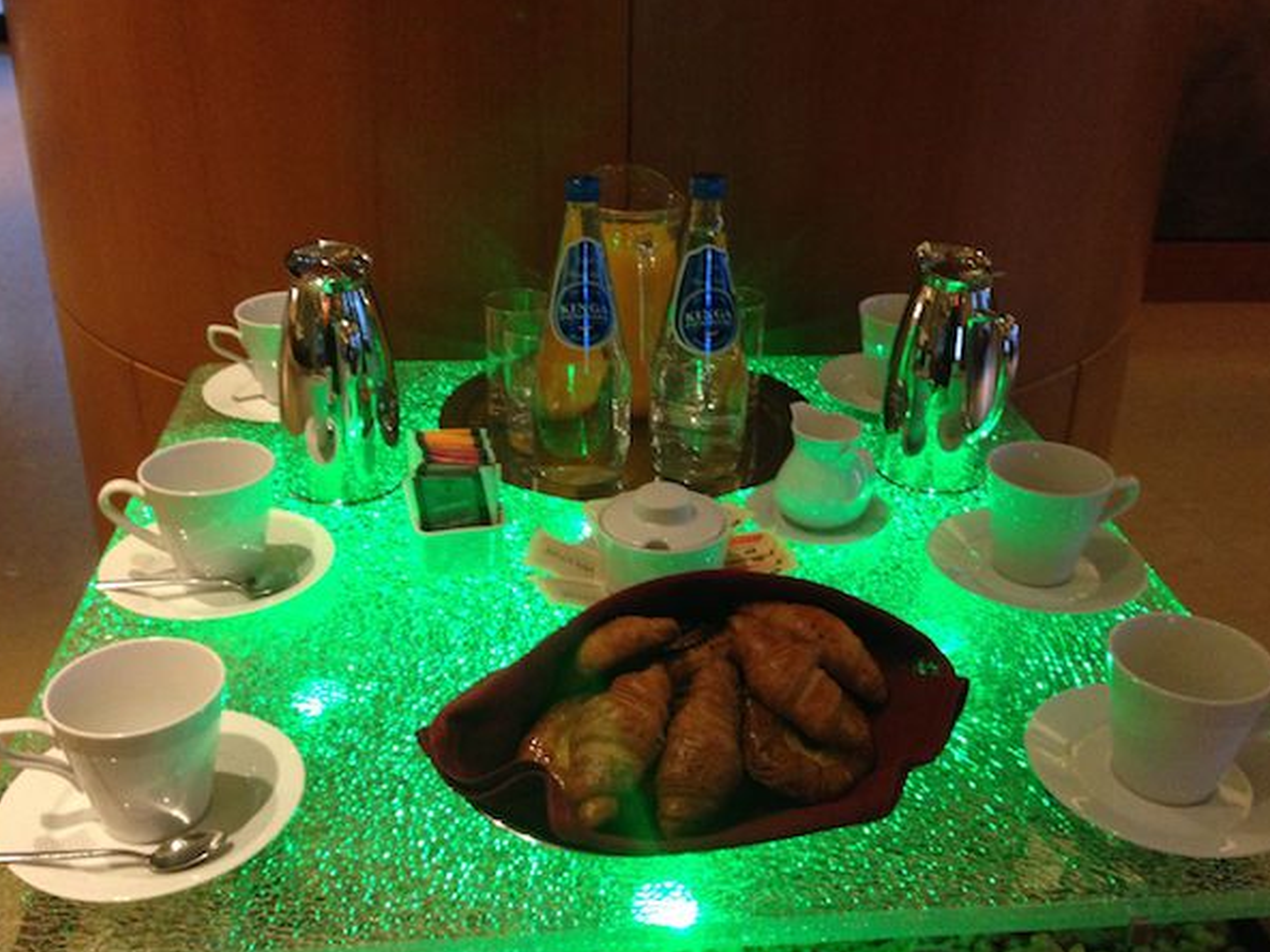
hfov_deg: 47.8
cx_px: 663
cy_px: 477
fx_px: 1431
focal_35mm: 39
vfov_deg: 36.8
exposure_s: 1/20
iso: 250
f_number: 2.4
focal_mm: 4.12
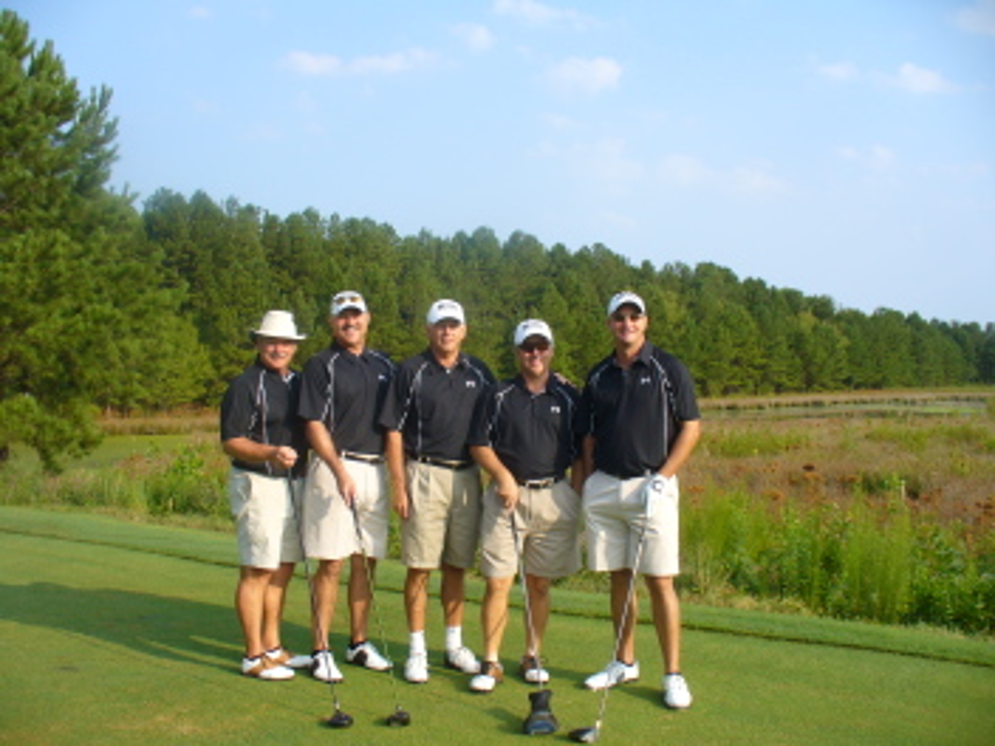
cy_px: 373
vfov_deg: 38.7
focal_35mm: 37
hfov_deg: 50.1
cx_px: 498
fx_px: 1064
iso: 80
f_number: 5.6
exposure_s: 1/200
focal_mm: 6.1
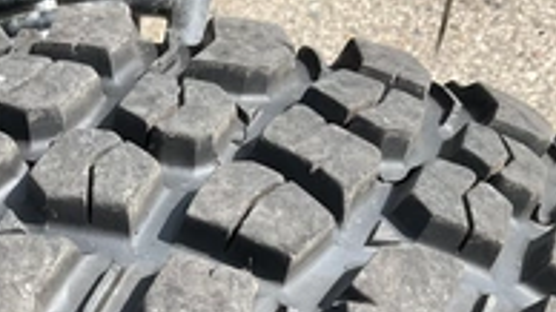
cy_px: 361
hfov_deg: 31.6
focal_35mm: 65
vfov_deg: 17.7
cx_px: 115
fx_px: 958
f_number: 1.8
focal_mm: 3
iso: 25
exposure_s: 1/650
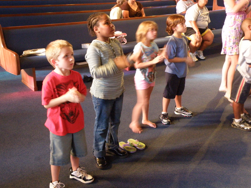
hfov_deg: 43.8
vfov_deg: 33.6
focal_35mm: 43
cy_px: 94
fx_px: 312
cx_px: 126
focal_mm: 7.32
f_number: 3.3
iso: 400
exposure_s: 1/8
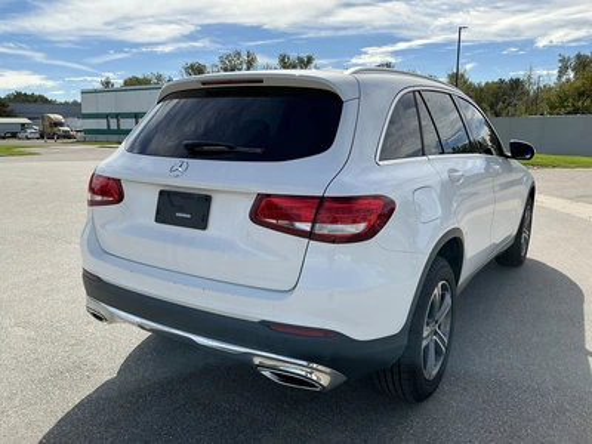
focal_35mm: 28
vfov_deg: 49.7
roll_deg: +0.6
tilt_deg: -9.7
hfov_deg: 63.4
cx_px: 296
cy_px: 222
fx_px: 479
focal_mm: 3
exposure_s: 1/1848
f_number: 1.8
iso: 25
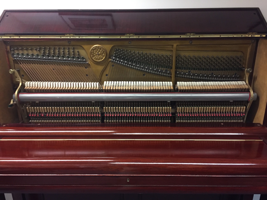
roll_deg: -0.3
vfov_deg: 48.2
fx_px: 224
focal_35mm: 29
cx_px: 134
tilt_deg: -18.4
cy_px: 100
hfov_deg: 61.7
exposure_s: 1/33
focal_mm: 4.15
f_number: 2.2
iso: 250
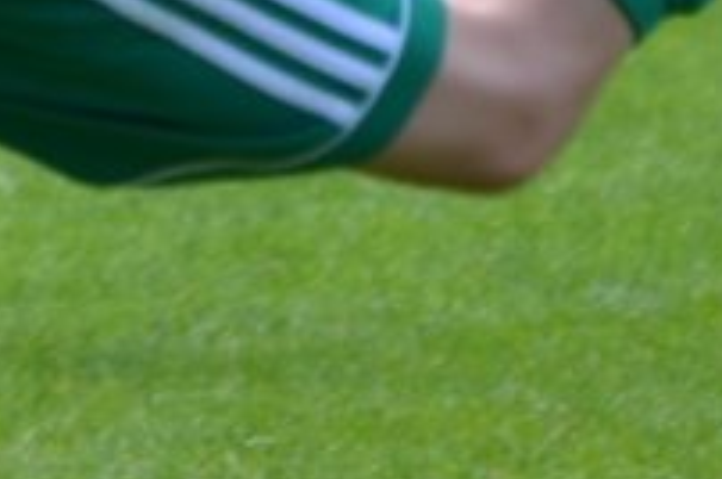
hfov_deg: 0.9
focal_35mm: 2401
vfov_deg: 0.6
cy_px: -16
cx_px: -286
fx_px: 48076
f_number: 5.6
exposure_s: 1/250
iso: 200
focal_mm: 270
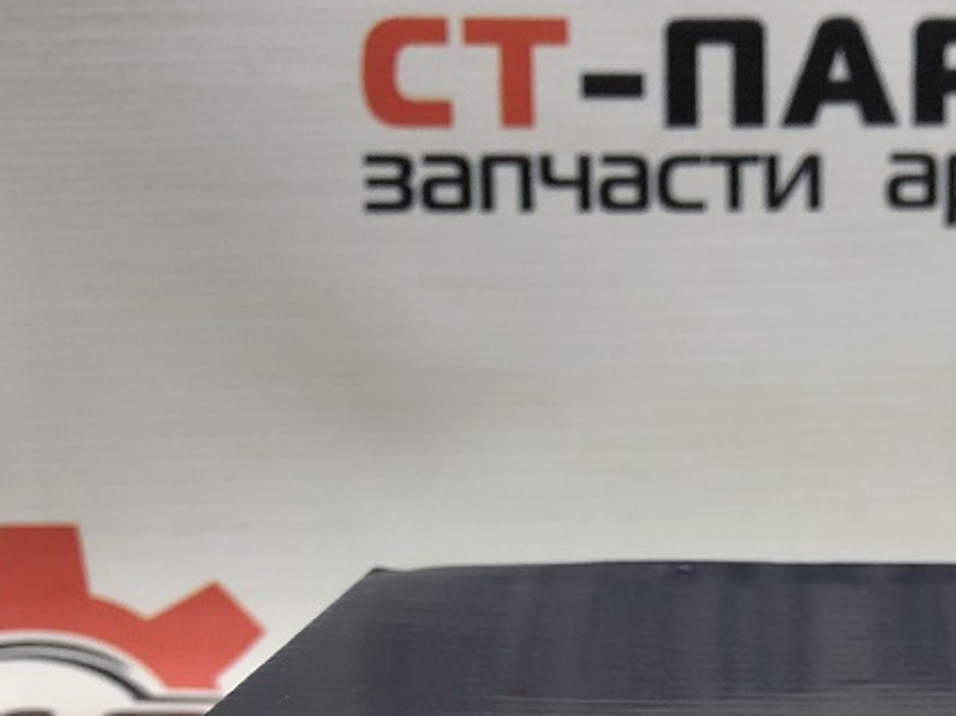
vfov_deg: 20.4
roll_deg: +0.9
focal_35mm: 68
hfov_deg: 28.1
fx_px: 1877
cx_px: 743
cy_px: 834
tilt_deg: -18.2
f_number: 1.8
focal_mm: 4
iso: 32
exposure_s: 1/50
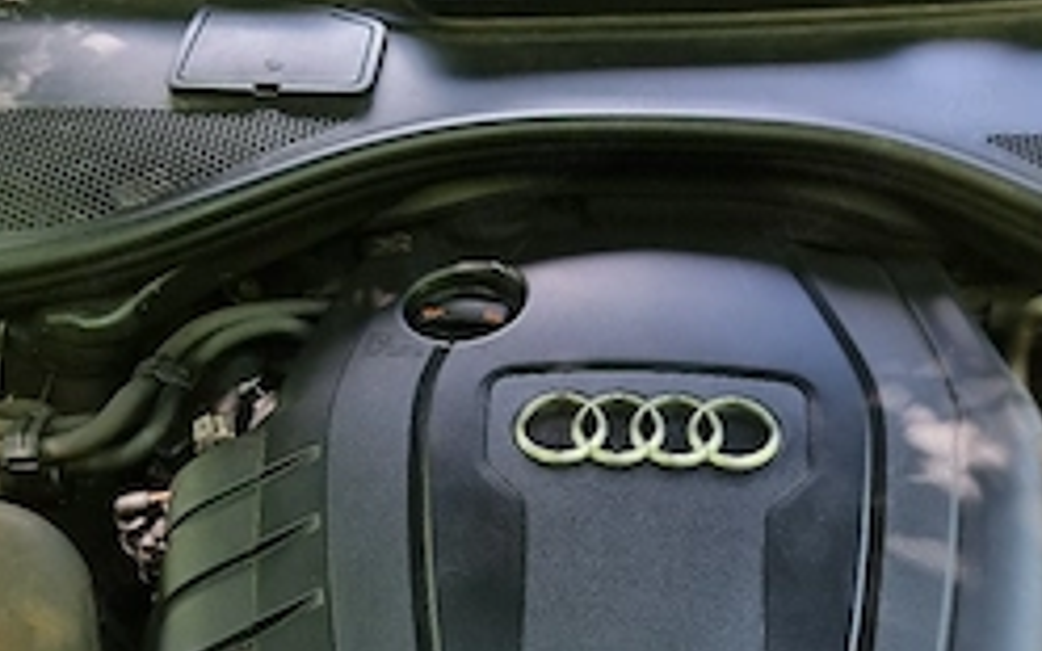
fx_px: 1164
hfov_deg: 48.0
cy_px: 559
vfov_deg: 30.2
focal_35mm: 41
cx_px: 618
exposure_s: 1/100
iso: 80
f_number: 1.8
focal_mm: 6.7
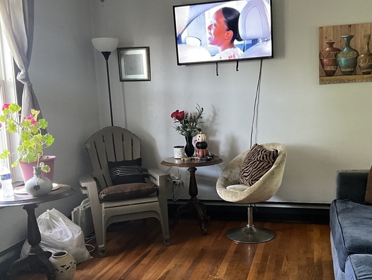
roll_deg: +1.9
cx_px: 214
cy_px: 167
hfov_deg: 46.6
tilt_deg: -10.1
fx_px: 430
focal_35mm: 40
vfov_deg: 35.9
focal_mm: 3
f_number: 1.8
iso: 320
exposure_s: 1/43
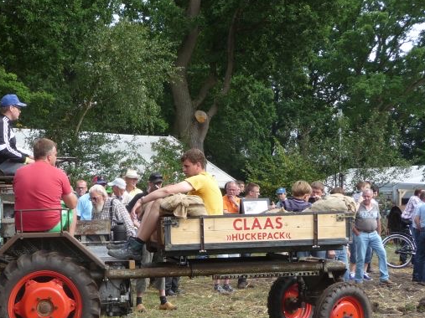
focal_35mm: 71
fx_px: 872
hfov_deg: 27.0
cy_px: 233
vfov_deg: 20.6
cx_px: 97
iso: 100
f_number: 4.1
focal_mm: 7.6
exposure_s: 1/250
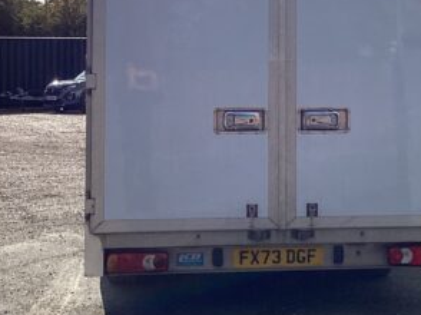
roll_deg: +0.1
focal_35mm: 84
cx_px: 279
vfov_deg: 17.4
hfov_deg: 23.2
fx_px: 1021
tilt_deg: +0.2
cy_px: 51
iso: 25
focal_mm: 3.3
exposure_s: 1/2632
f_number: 2.4
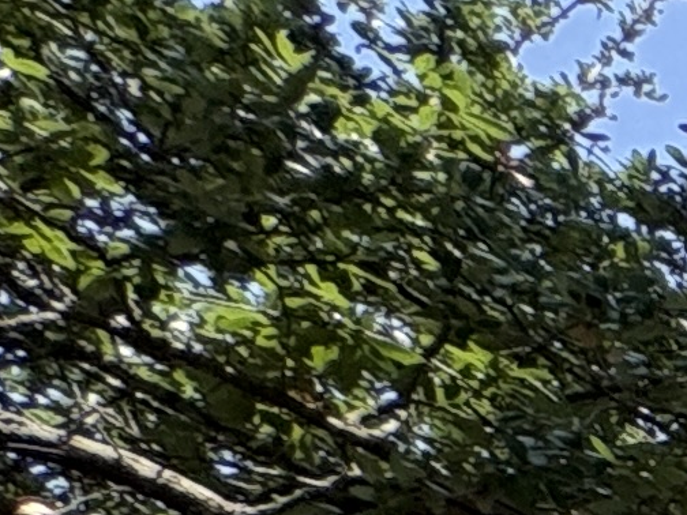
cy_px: 1556
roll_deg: +2.2
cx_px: 2672
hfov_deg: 8.5
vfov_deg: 9.9
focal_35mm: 112
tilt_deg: +3.9
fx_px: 2223
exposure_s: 1/636
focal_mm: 2.22
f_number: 2.2
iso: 64
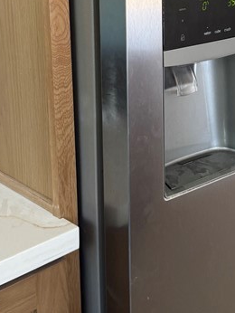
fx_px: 642
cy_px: 31
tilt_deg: -10.7
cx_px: 174
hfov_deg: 20.6
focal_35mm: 71
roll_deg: +0.0
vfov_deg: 26.5
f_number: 1.78
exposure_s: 1/101
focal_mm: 6.76
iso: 200
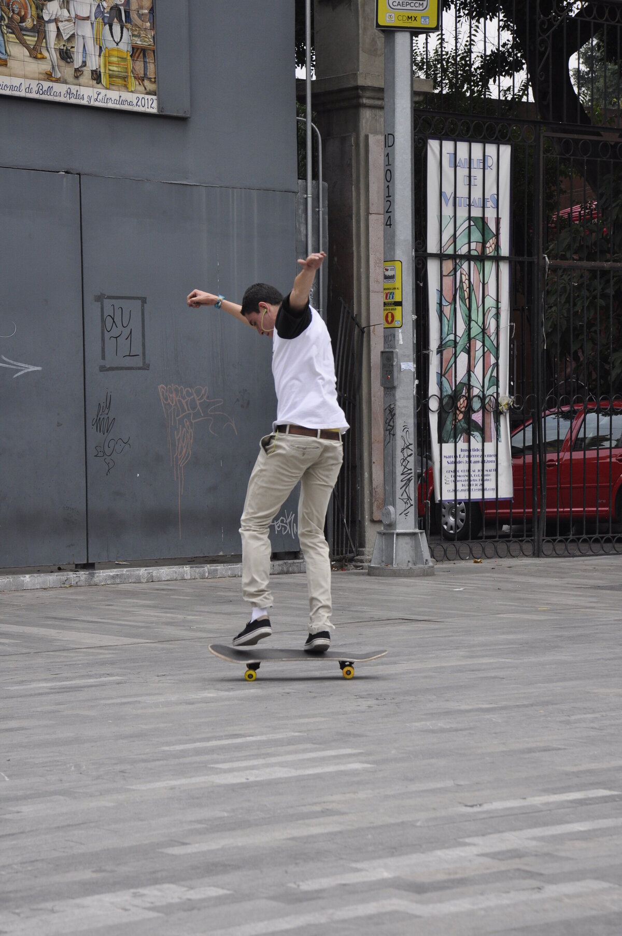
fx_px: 2417
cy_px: 468
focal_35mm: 93
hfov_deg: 14.7
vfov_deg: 21.9
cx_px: 311
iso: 450
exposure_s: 1/1000
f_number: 5
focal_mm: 62
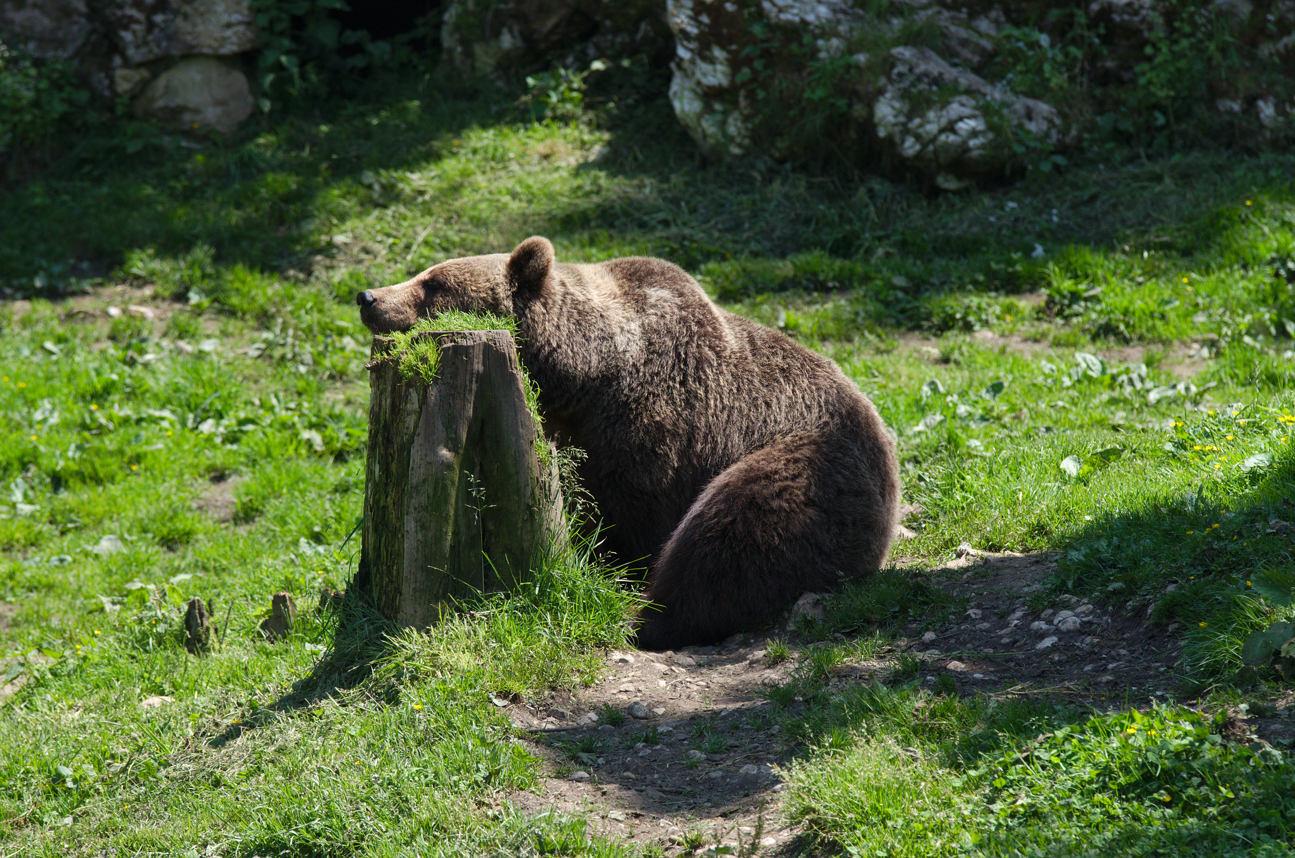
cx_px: 648
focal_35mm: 270
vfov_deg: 5.1
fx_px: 9692
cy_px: 429
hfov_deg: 7.6
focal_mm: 180
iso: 800
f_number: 5.6
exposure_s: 1/1250
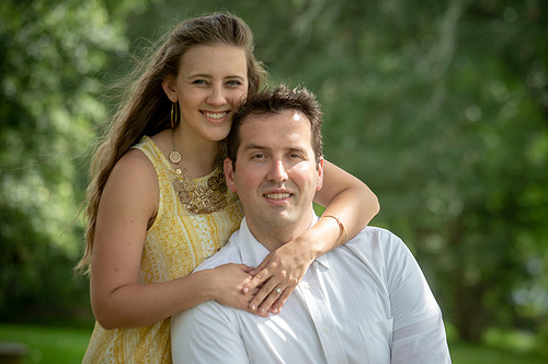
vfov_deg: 6.6
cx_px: 302
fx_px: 3177
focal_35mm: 209
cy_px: 208
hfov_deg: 9.9
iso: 125
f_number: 5.6
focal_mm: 180
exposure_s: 1/125
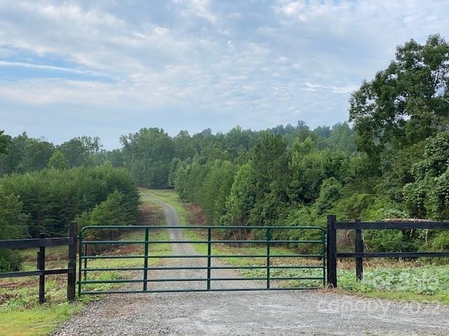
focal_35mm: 52
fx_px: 674
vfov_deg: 28.0
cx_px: 224
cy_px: 168
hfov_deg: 36.8
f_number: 2
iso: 20
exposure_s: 1/749
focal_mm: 6
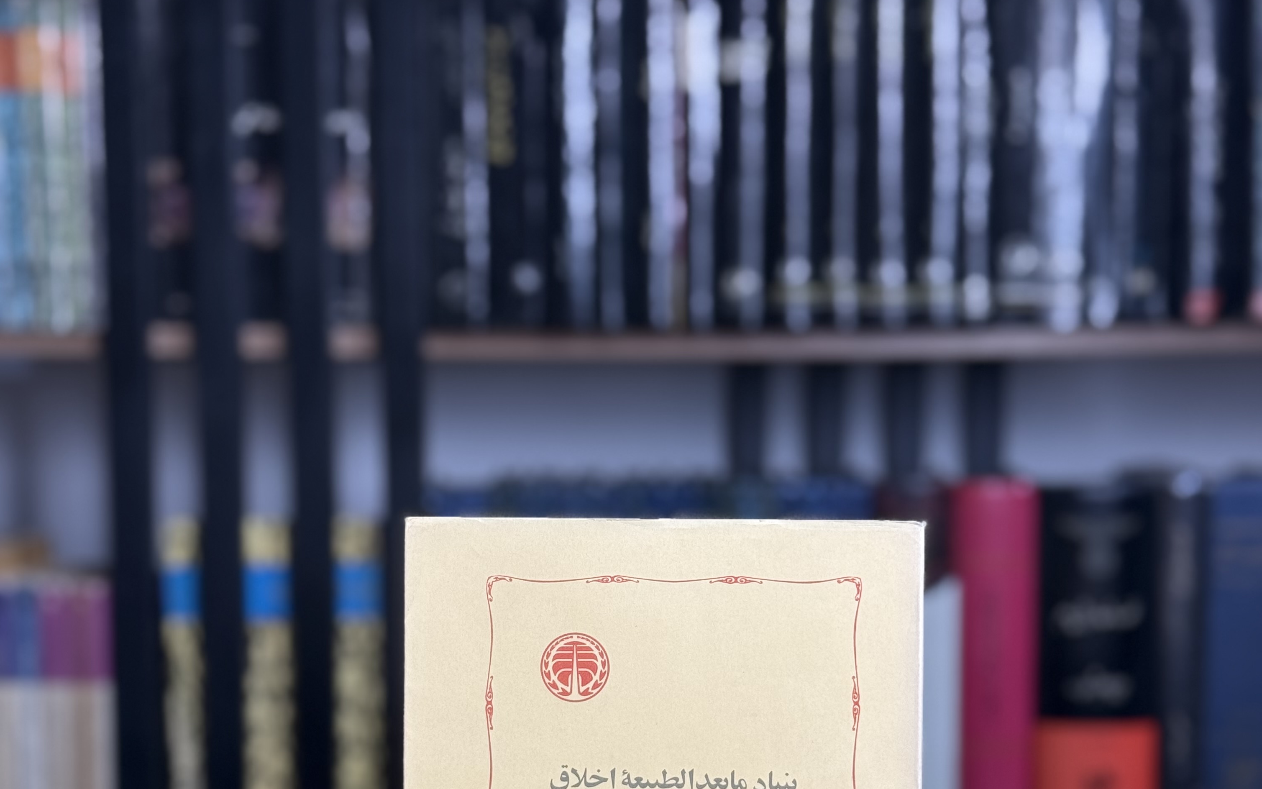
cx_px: 630
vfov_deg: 19.0
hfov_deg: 30.2
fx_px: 2339
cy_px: 564
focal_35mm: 68
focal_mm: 6.76
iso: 64
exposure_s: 1/100
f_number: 1.78
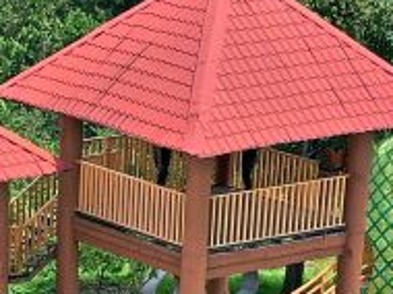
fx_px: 1996
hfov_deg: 11.0
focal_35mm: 176
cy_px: 594
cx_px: -110
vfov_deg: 8.0
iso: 100
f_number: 5.6
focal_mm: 10.26
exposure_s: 1/400
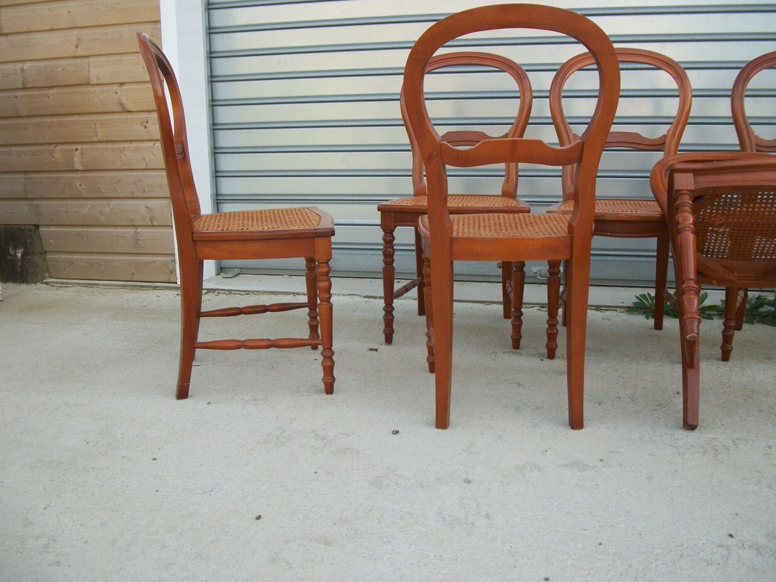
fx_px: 740
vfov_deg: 42.9
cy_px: 284
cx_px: 391
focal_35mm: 33
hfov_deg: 55.3
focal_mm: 5.7
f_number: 8.8
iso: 80
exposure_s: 1/50
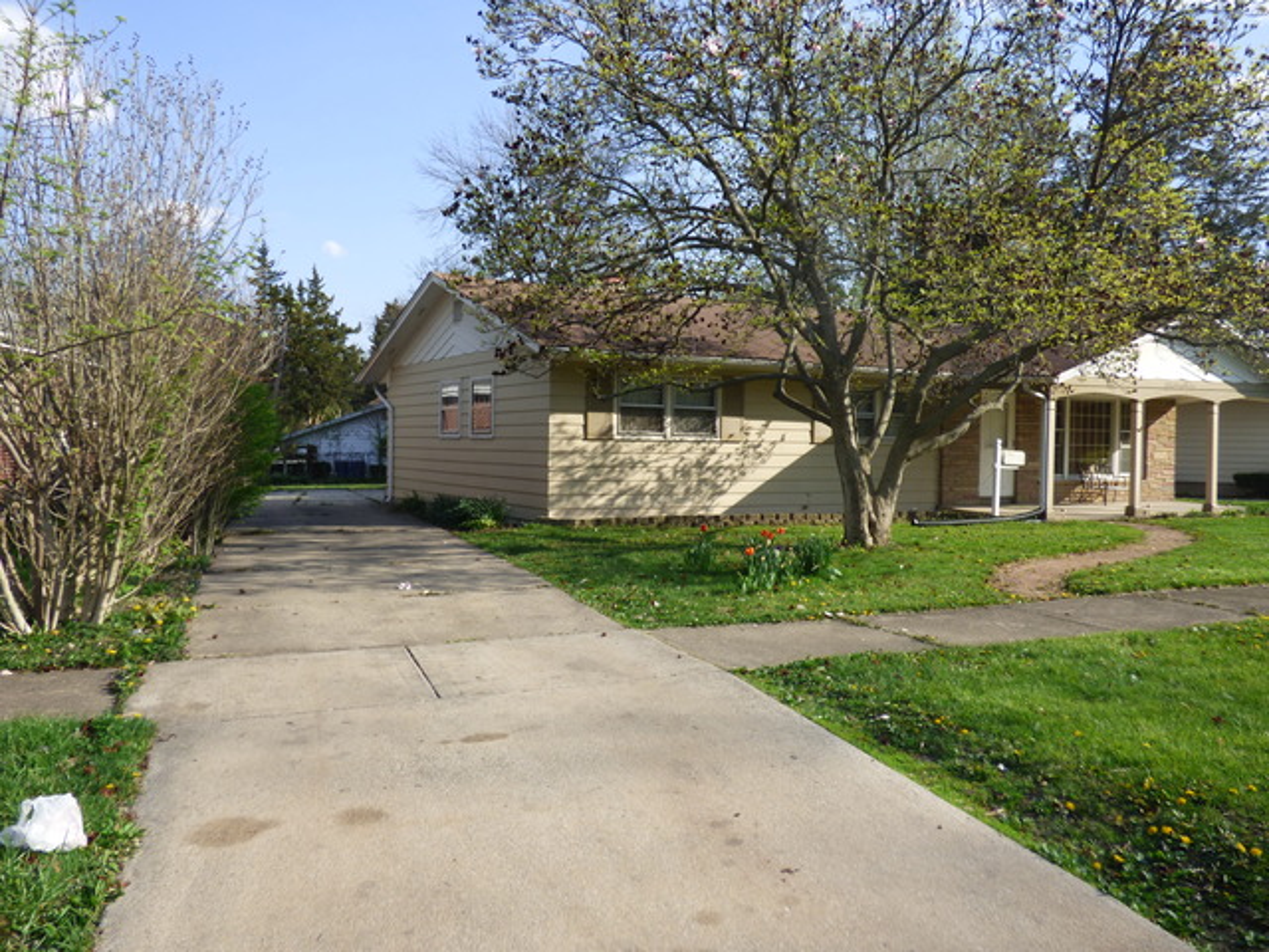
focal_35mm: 29
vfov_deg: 48.2
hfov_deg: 61.7
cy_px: 476
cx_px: 634
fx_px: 1063
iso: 100
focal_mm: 5.04
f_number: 3.2
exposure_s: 1/800
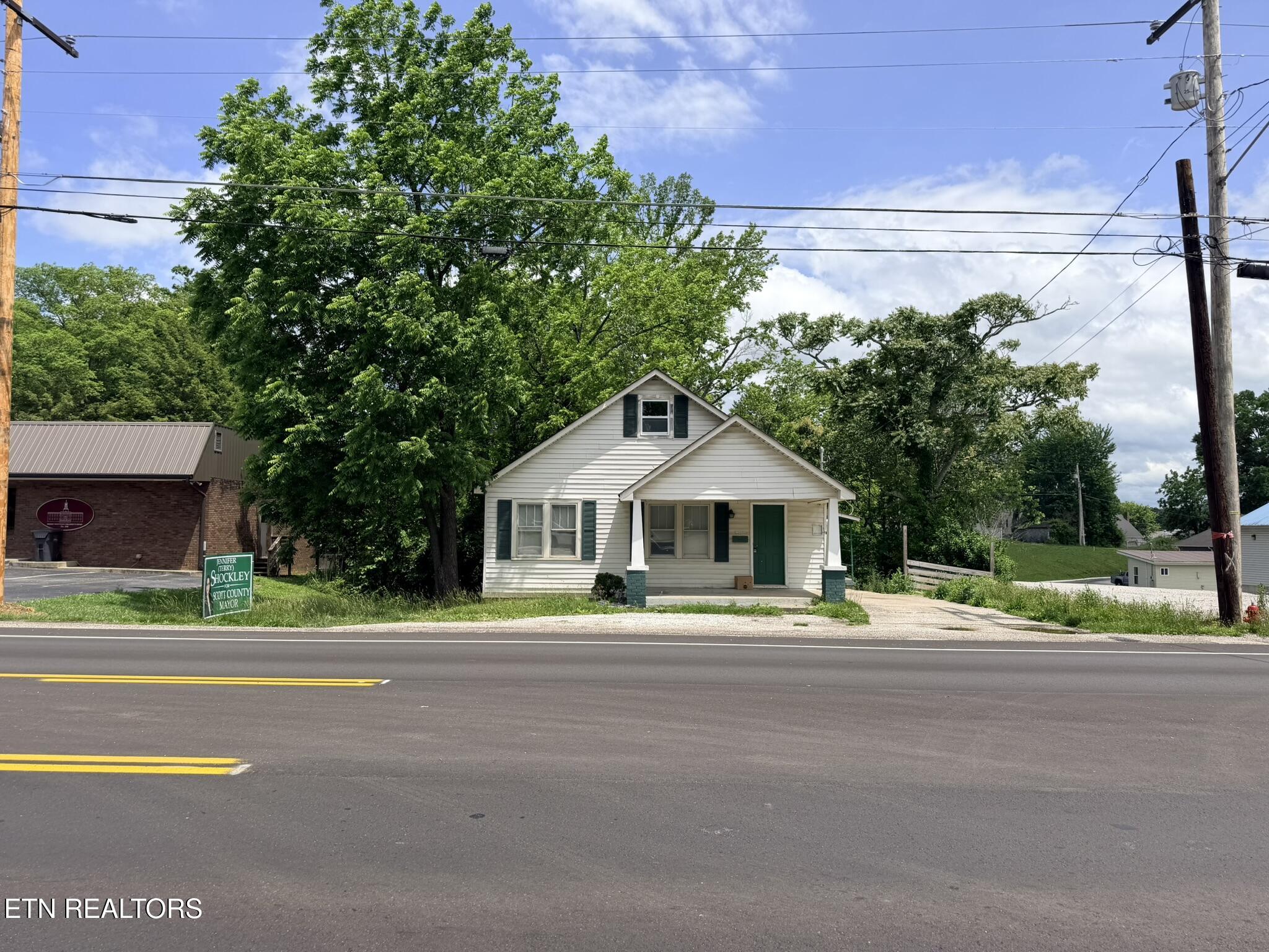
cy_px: 476
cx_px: 634
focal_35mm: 24
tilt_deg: +3.4
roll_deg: +0.4
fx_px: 880
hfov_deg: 71.6
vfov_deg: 56.8
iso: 80
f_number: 1.78
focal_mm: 6.76
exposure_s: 1/4673
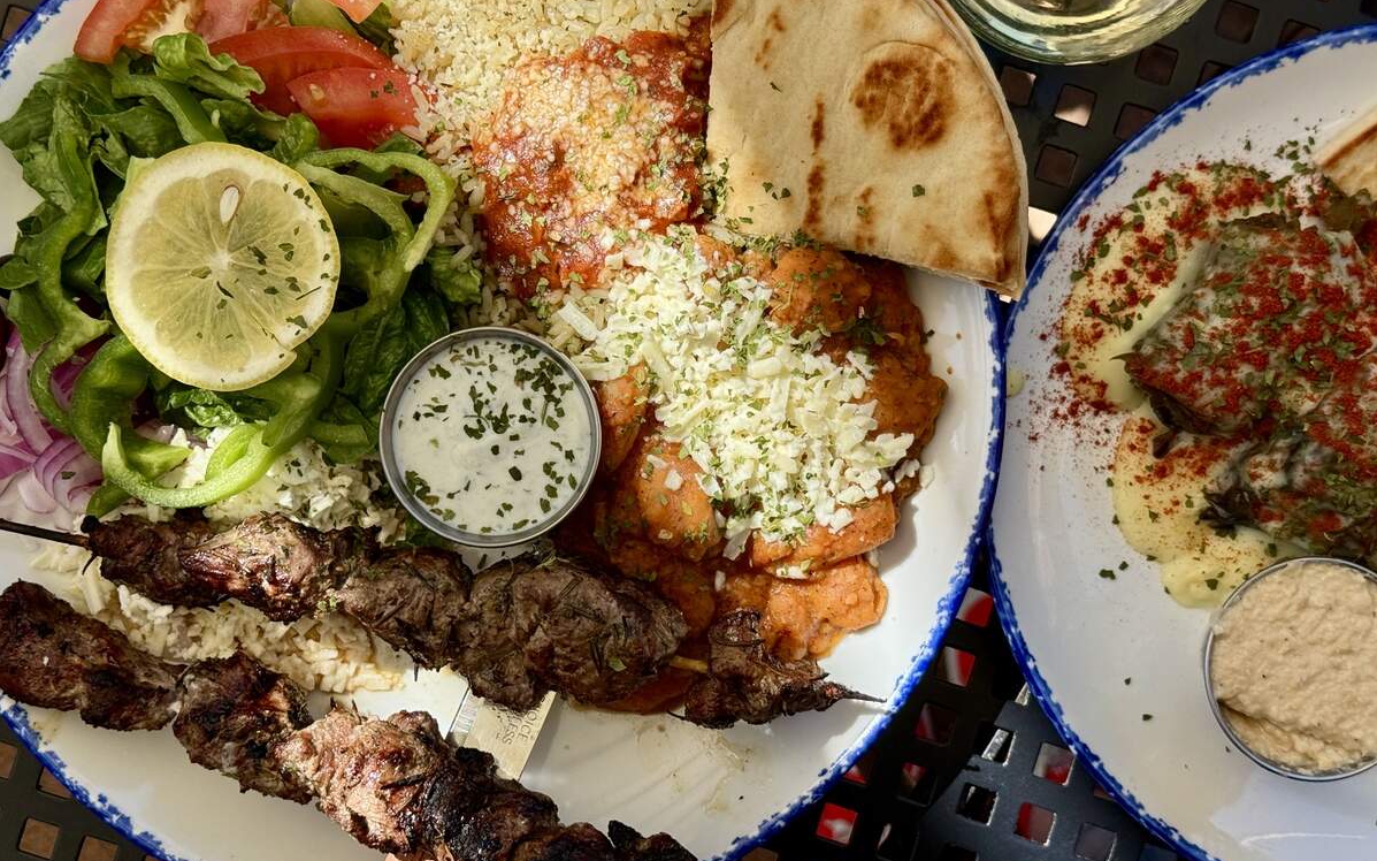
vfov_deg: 25.3
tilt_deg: -87.4
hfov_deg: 39.6
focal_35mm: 51
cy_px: 401
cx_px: 689
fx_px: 1914
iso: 80
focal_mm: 6.76
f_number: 1.78
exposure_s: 1/2494
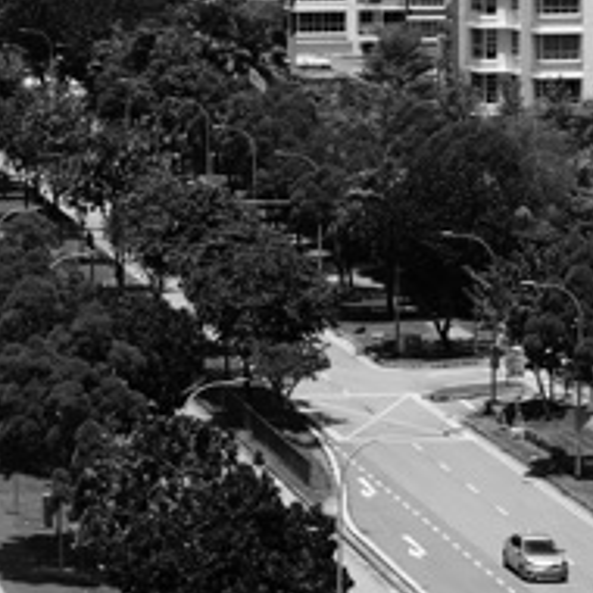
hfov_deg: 7.1
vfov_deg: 7.1
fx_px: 4768
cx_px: 737
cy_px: 150
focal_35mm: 246
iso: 100
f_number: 5.6
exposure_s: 1/500
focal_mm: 43
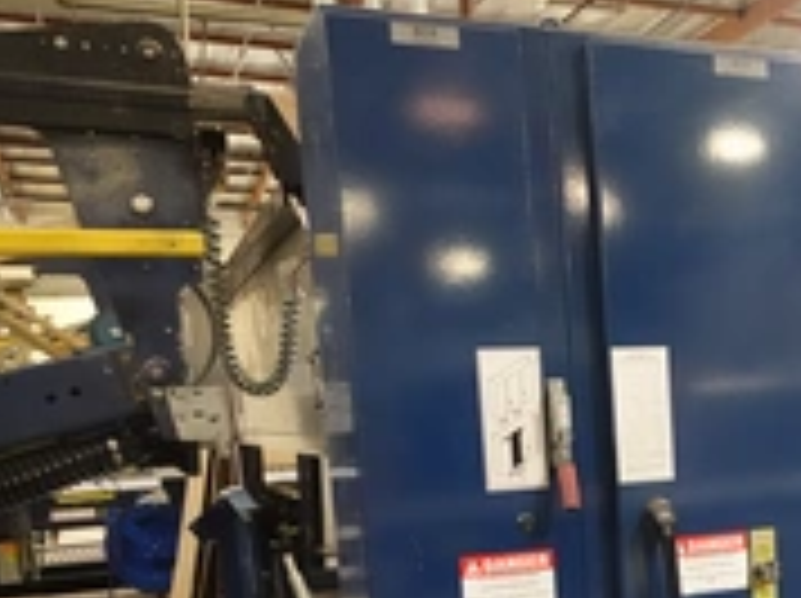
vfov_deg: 26.7
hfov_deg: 33.9
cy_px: 569
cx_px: 783
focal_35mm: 52
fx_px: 1202
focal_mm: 8.8
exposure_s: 1/250
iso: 4000
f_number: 1.8
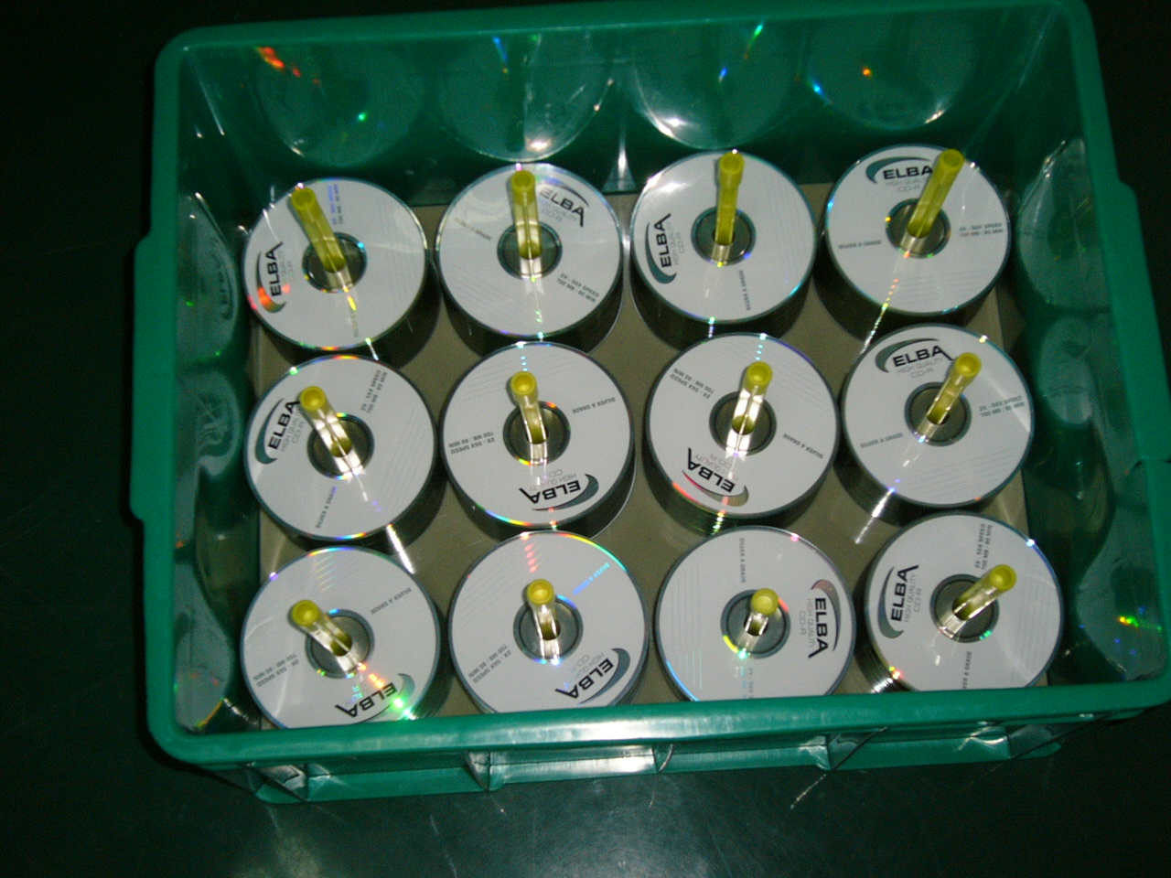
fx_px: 1793
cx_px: 586
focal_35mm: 53
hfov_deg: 36.2
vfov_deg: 27.5
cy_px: 439
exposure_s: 1/60
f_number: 3.4
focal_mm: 8.8
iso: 100
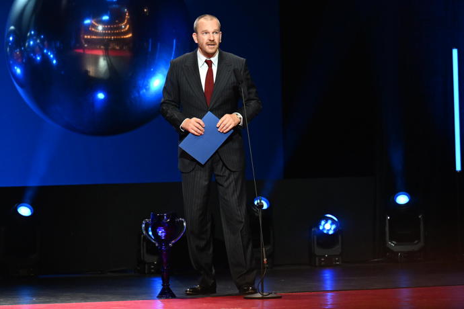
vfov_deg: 6.3
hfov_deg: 9.5
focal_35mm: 217
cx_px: 232
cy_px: 154
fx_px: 2797
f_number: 3.5
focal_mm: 145
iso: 4000
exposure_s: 1/250
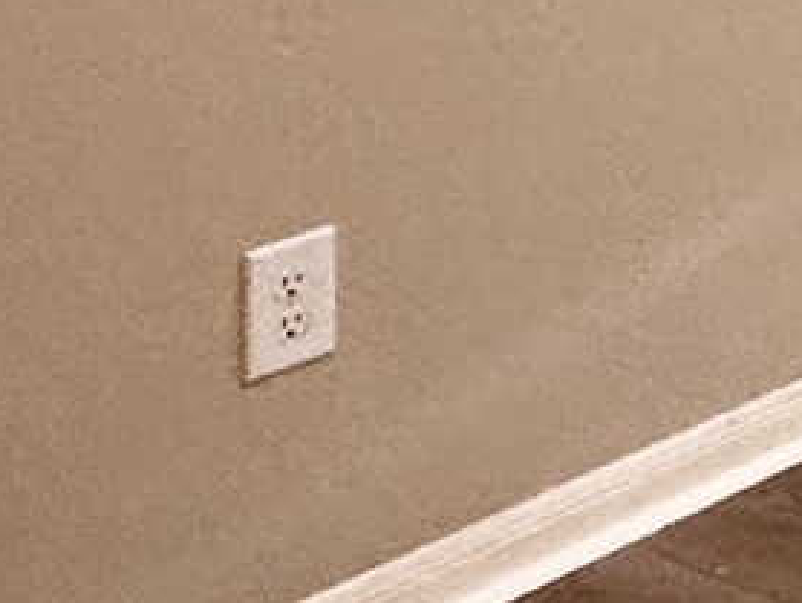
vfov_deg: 12.3
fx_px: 2388
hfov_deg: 12.8
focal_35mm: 103
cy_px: -685
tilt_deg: -0.1
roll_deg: +0.3
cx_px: 2106
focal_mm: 2.22
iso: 160
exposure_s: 1/120
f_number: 2.2
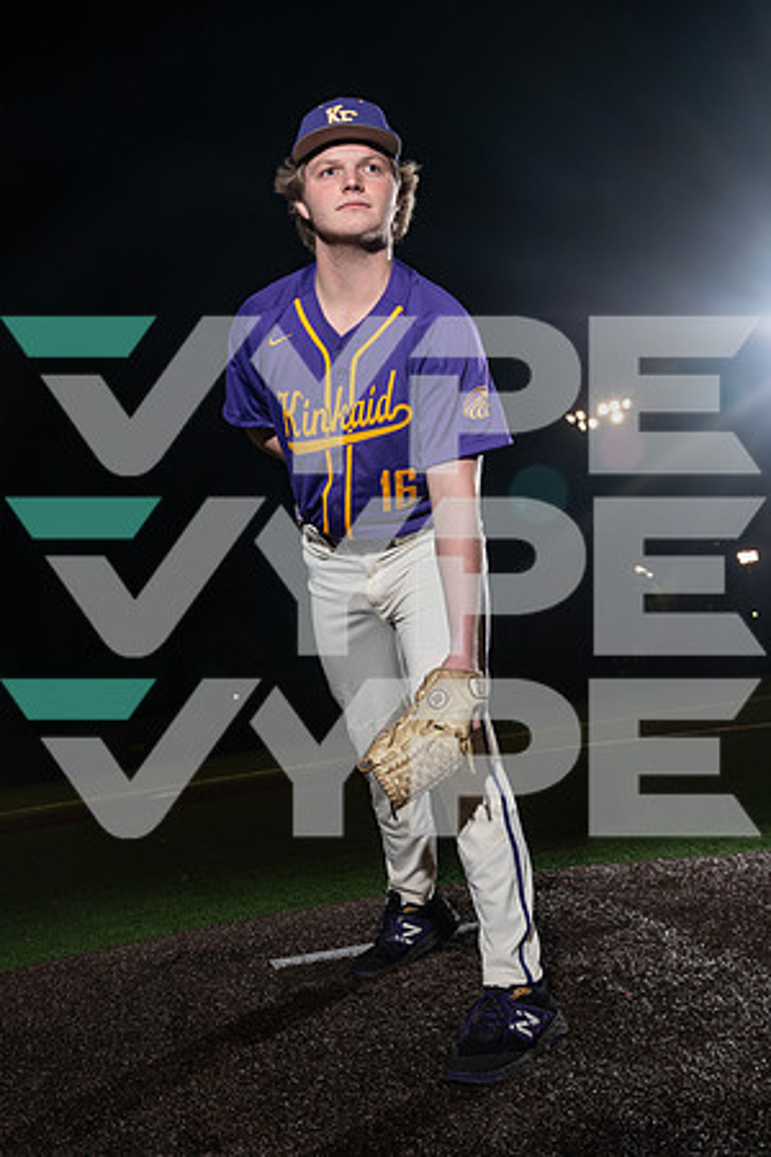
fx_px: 1221
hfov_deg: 35.1
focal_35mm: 38
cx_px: 386
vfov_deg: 50.7
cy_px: 578
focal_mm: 38
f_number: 8
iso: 200
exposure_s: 1/125
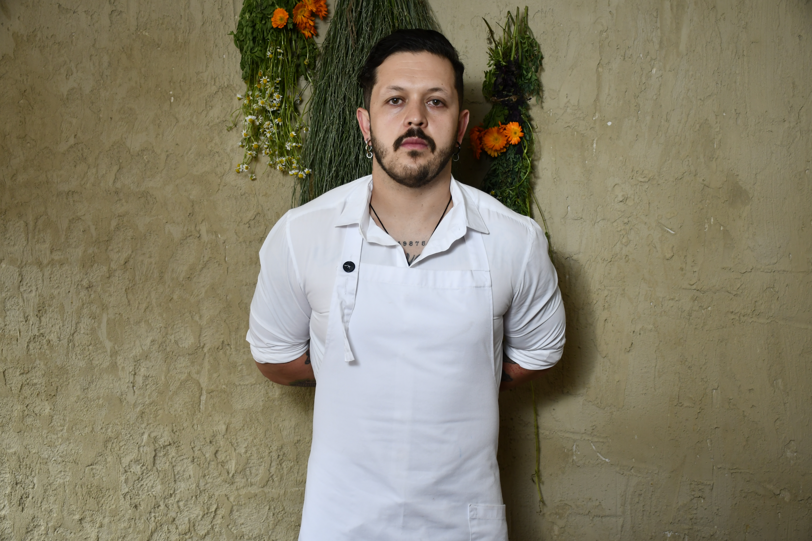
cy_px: 270
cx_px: 406
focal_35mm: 40
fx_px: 902
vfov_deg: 33.4
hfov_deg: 48.5
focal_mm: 27
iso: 500
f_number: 4
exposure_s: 1/250
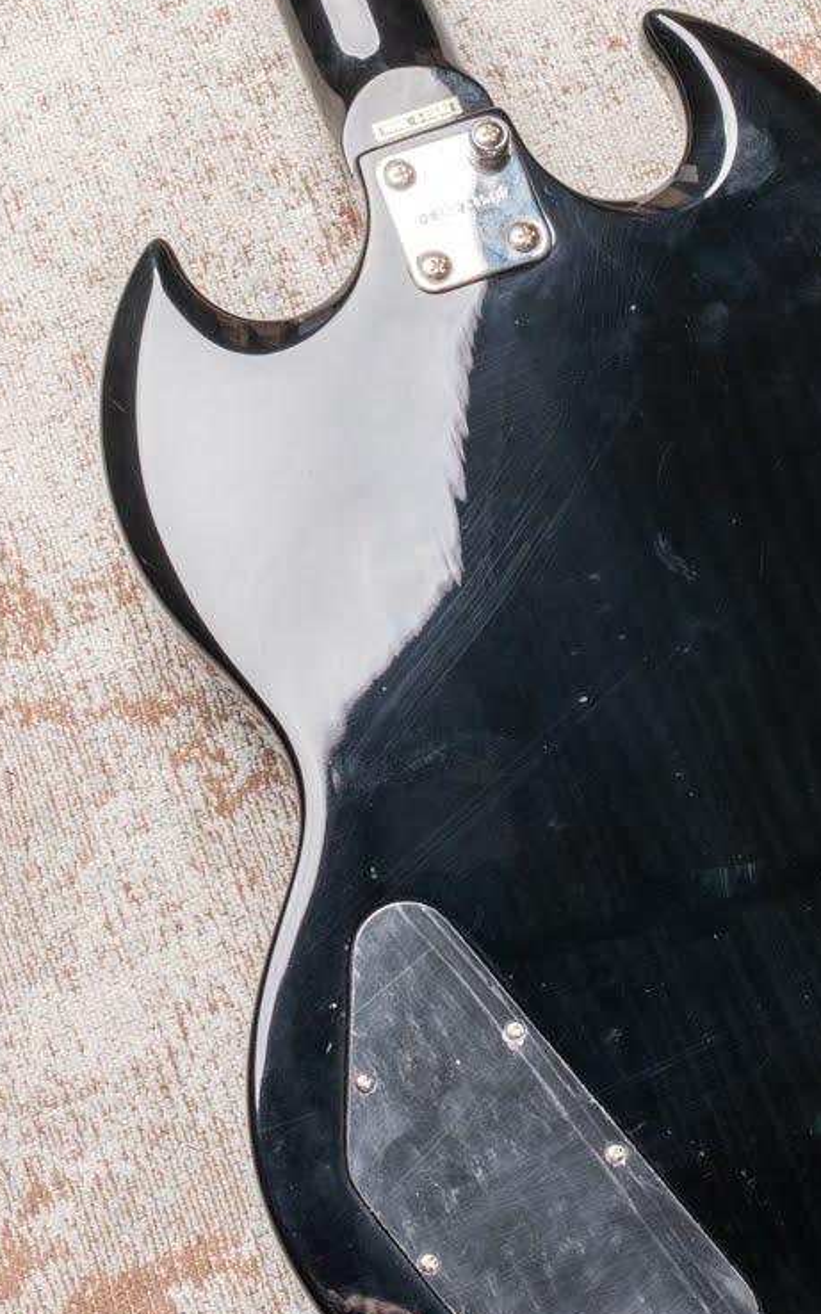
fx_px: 3116
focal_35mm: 87
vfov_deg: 23.4
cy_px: 207
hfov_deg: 15.0
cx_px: 402
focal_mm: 35
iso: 100
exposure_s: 1/100
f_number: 16
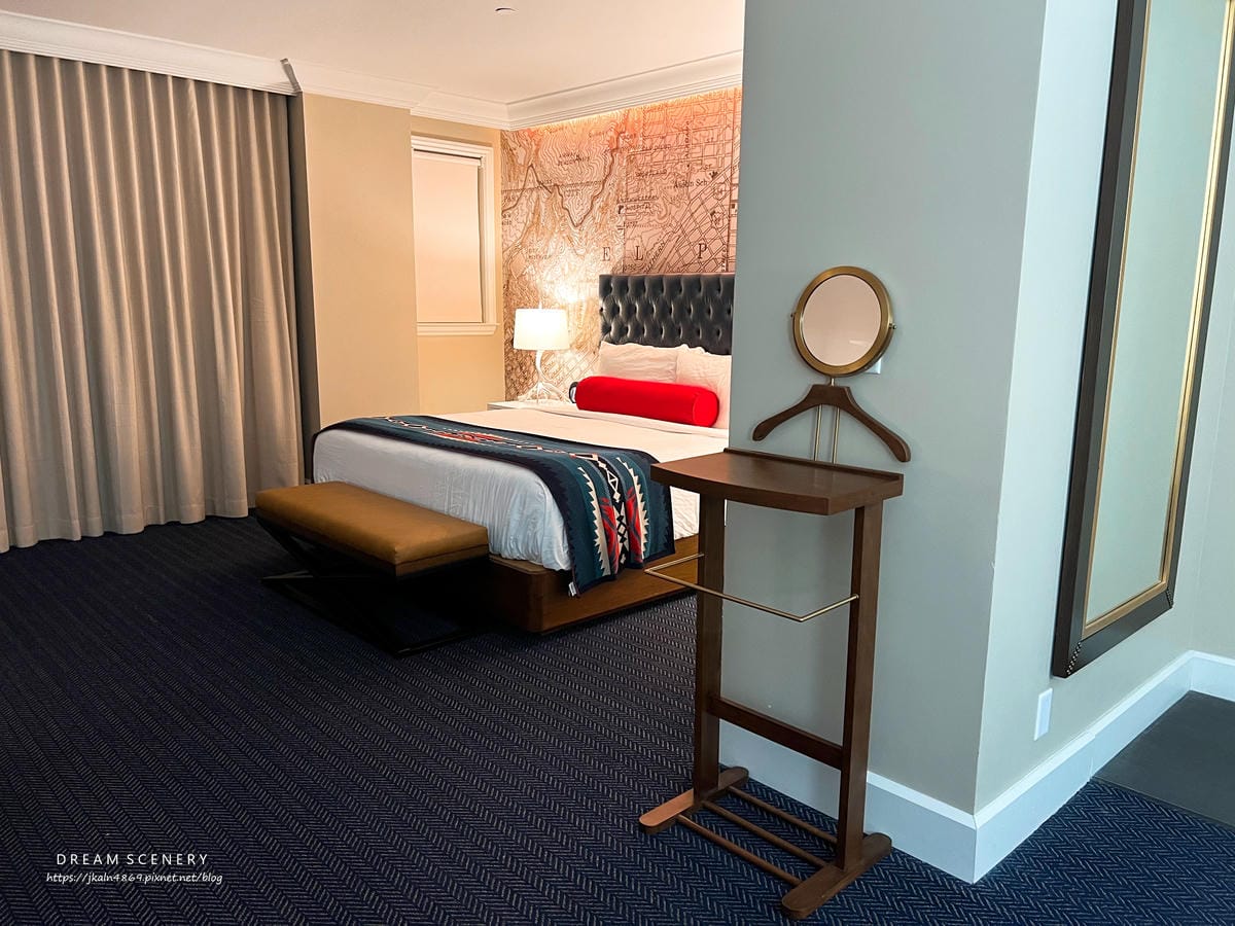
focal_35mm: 26
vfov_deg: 53.1
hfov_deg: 67.3
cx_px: 618
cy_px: 463
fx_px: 928
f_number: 1.5
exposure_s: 1/40
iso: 400
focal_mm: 5.7
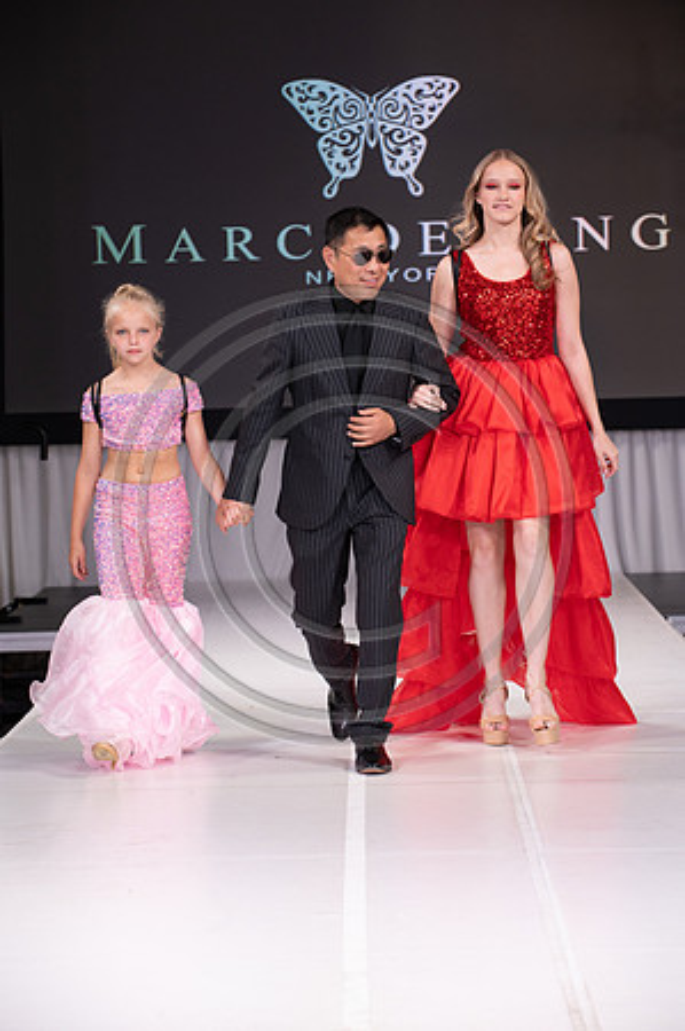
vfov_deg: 19.5
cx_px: 342
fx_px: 3004
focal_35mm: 105
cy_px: 516
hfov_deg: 13.0
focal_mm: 105
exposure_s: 1/400
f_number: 5.6
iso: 2000
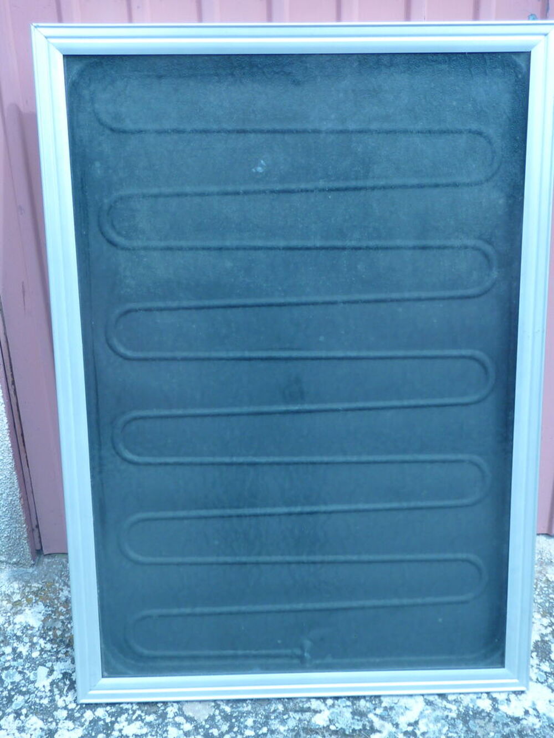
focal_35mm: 41
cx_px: 277
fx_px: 875
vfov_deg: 45.8
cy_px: 369
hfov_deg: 35.1
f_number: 3.4
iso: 80
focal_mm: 4.7
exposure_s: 1/200
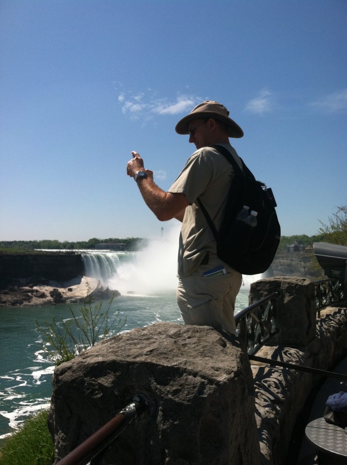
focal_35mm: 35
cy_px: 232
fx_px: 469
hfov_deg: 40.6
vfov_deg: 52.7
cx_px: 174
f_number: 2.8
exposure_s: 1/1667
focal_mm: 3.85
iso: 80
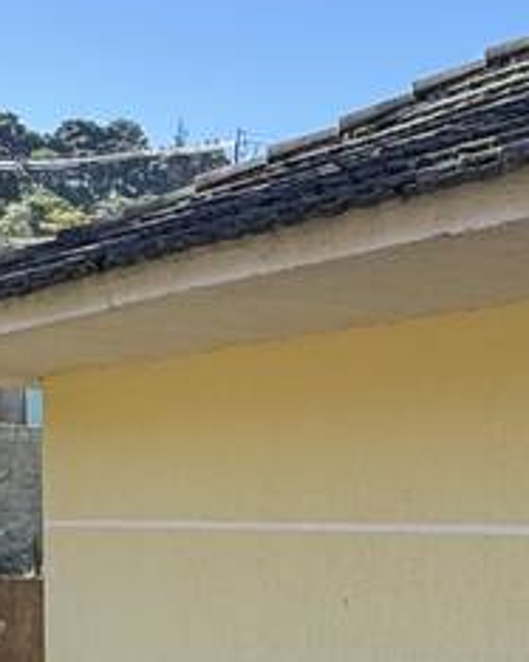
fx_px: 1645
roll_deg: -0.3
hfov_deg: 17.8
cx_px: 529
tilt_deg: -6.1
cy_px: 727
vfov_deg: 21.6
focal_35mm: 84
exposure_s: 1/459
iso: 40
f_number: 2.2
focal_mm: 2.22
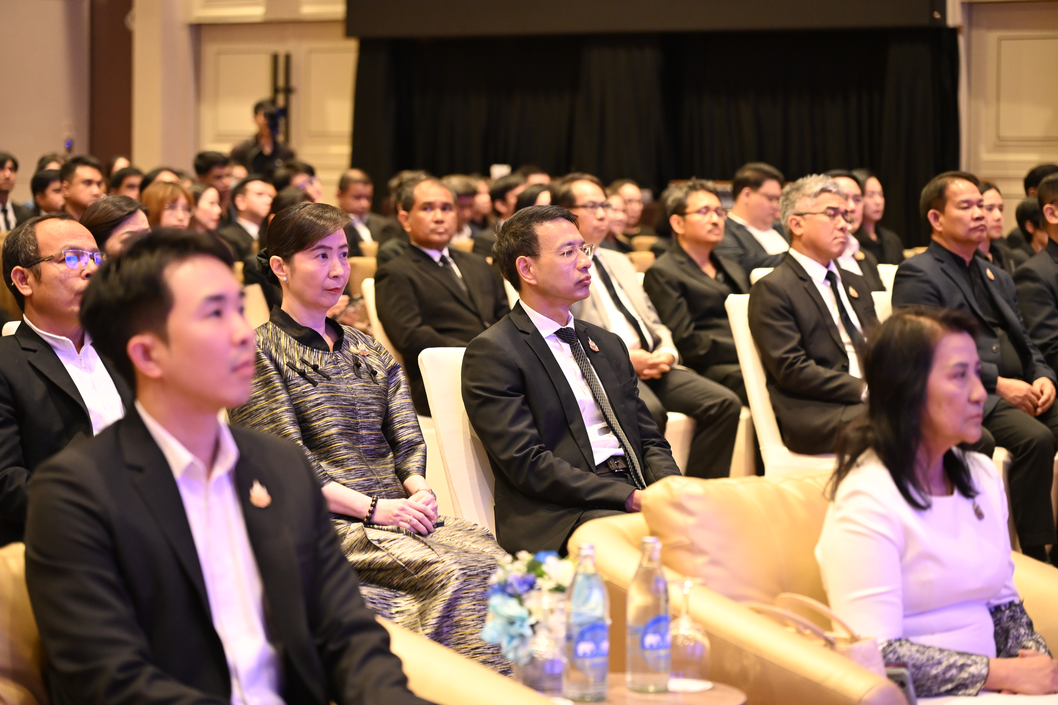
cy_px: 352
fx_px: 3526
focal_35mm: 120
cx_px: 529
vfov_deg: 11.4
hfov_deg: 17.1
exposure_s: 1/80
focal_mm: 120
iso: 3200
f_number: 4
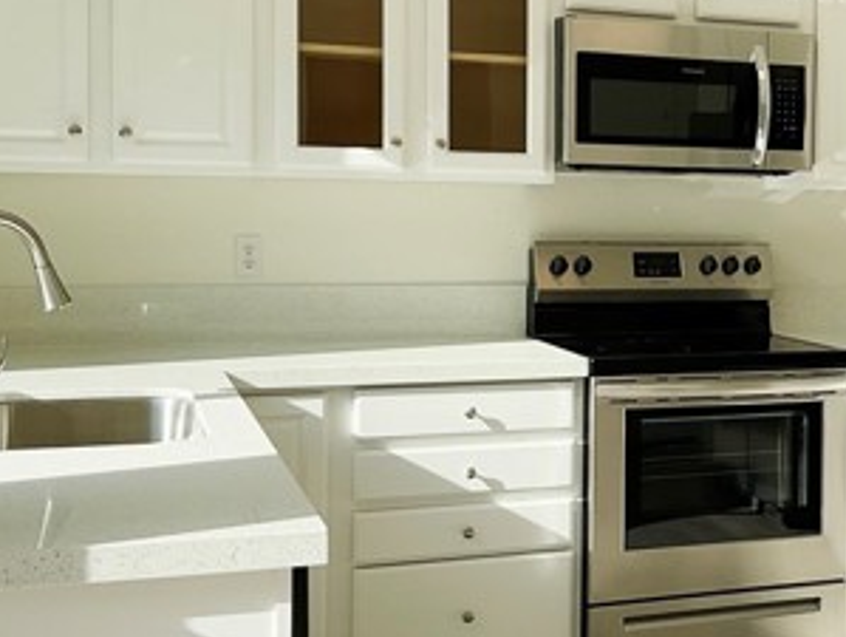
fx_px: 1517
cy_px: 343
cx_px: 804
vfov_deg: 23.7
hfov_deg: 29.5
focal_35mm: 62
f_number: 1.8
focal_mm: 3
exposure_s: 1/666
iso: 16
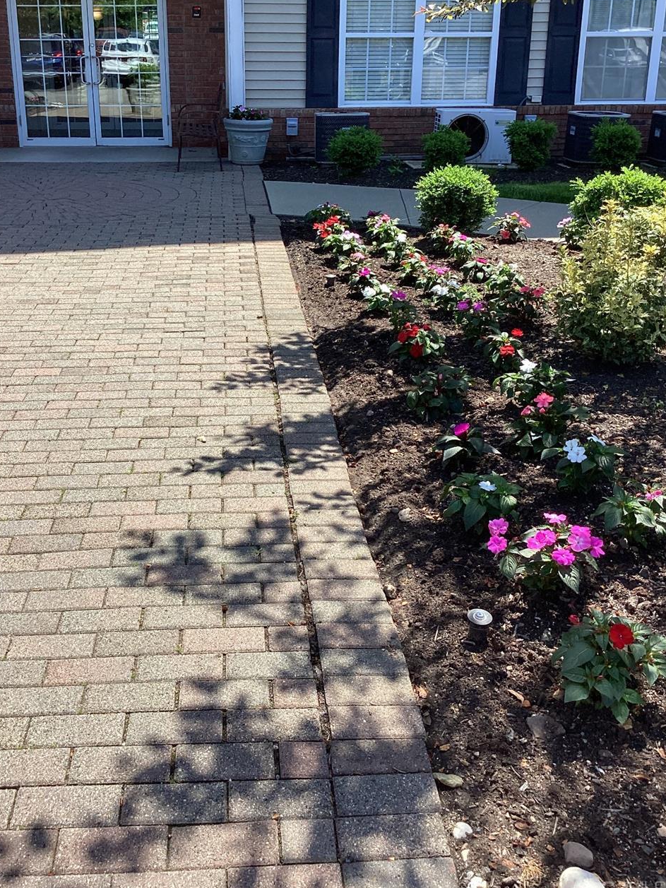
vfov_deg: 50.0
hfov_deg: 38.6
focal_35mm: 37
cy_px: 383
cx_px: 276
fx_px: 949
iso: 25
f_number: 2.4
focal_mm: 3.3
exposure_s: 1/617
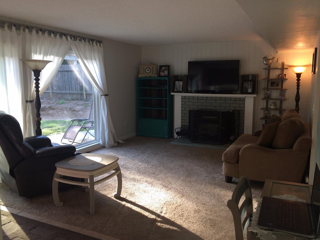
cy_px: 121
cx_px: 164
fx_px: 277
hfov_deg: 60.0
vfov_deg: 46.8
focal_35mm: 30
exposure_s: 1/60
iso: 50
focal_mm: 4.15
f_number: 2.2
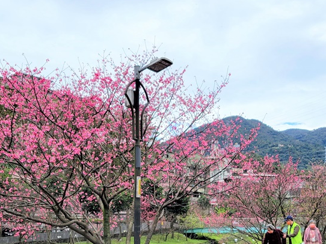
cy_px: 162
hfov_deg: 39.7
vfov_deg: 30.0
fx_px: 452
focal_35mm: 48
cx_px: 174
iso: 40
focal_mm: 5.4
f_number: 1.8
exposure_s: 1/1169
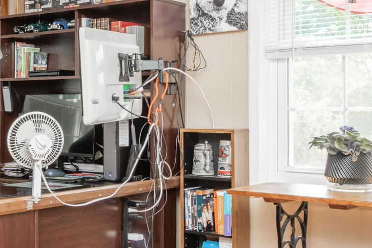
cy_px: 111
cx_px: 19
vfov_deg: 21.6
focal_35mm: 63
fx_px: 651
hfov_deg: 30.1
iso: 400
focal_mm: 16
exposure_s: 1/60
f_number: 9
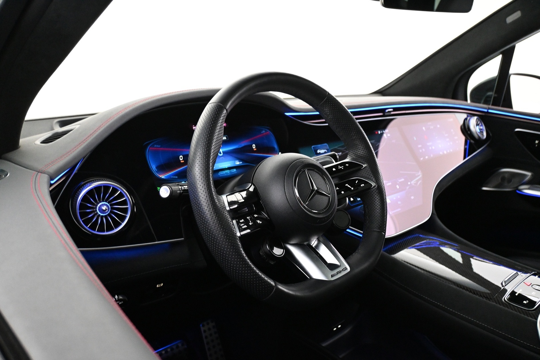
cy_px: 180
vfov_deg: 43.6
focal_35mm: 30
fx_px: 450
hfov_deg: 61.9
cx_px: 270
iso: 4000
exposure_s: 1/40
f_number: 3.8
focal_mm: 20
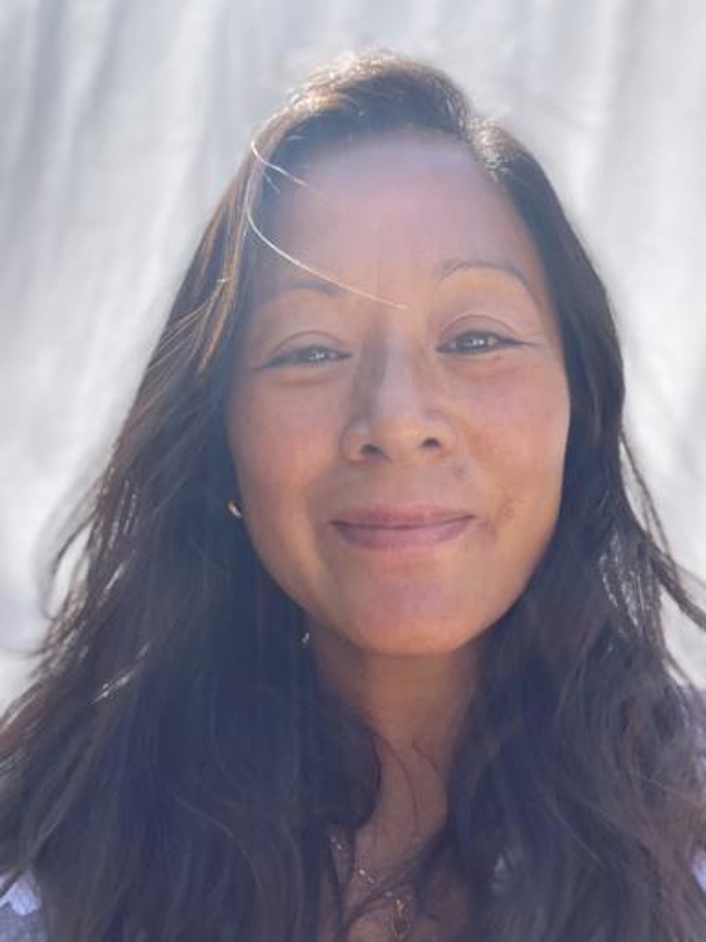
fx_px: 816
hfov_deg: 46.8
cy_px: 471
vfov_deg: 60.0
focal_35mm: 30
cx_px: 353
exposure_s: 1/149
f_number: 2.2
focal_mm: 2.71
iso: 25
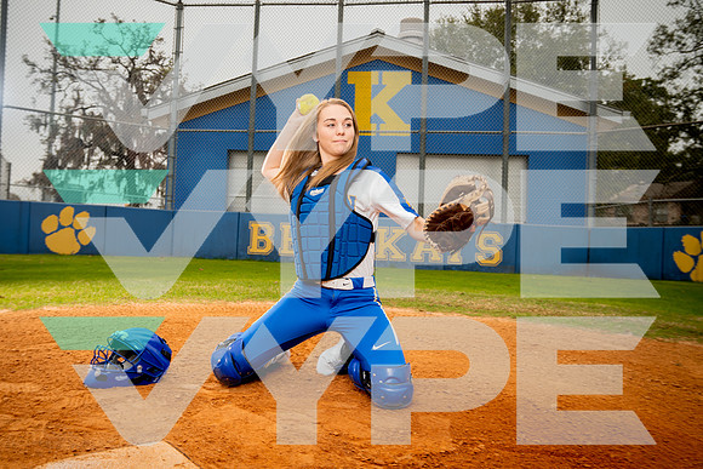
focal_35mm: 33
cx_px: 331
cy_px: 221
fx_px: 640
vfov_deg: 40.2
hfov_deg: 57.5
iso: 200
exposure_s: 1/250
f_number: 4.5
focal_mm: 31
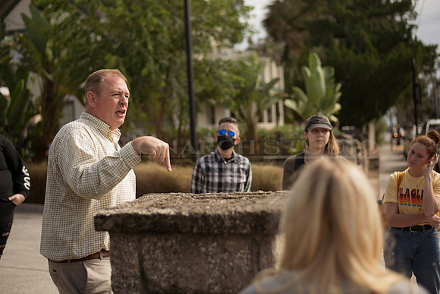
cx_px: 220
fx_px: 611
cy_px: 147
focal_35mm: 50
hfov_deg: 39.6
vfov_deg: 27.0
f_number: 2.2
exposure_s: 1/800
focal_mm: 50
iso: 31
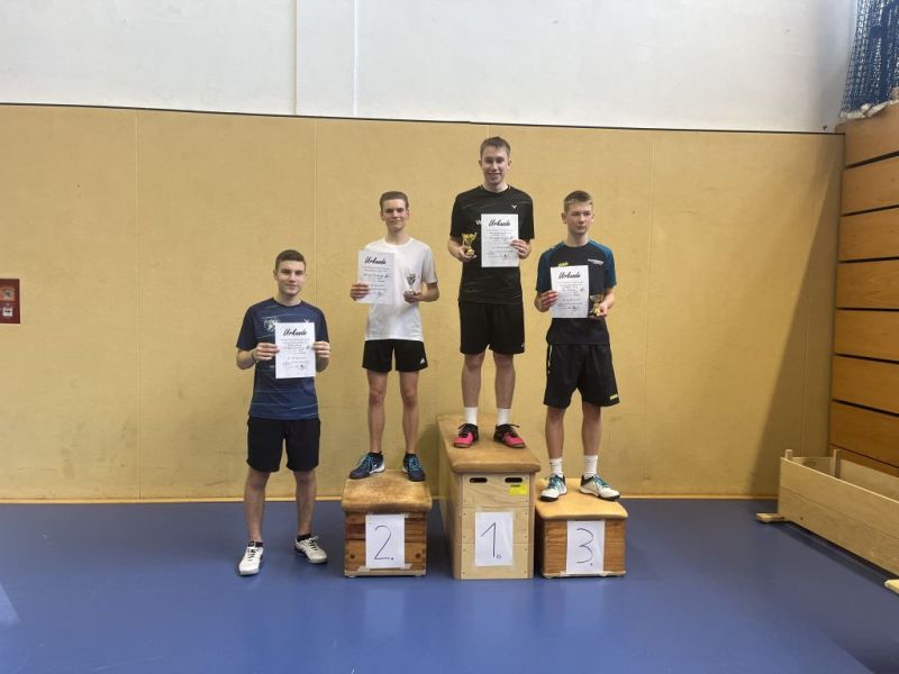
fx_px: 675
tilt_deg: -4.0
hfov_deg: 67.3
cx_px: 450
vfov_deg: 53.1
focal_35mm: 26
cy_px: 337
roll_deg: -1.2
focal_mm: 5.1
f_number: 1.6
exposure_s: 1/100
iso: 100
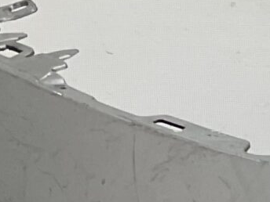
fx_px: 1685
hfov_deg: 7.9
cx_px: 808
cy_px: 209
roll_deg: -0.1
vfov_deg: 6.9
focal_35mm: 216
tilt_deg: -8.9
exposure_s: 1/194
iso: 16
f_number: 1.8
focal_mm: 3
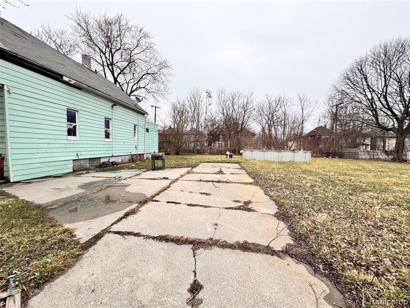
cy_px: 154
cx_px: 205
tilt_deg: -1.7
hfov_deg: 102.1
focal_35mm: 14
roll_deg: -4.2
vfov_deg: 85.7
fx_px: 166
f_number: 2.2
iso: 40
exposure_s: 1/170
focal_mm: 2.22
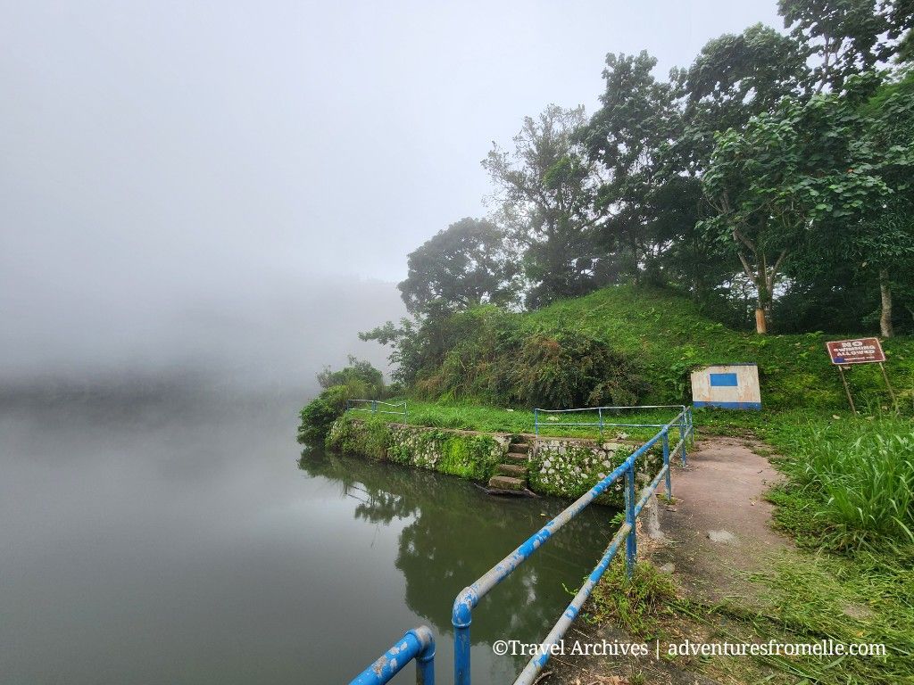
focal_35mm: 13
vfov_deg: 89.9
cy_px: 342
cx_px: 457
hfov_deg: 106.2
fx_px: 343
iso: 50
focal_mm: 2.2
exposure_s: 1/455
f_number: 2.2
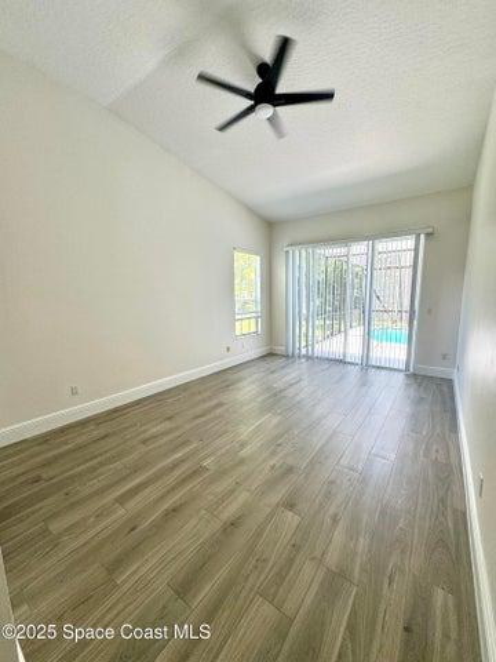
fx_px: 267
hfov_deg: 85.7
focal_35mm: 14
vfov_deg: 102.1
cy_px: 331
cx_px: 248
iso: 64
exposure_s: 1/99
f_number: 2.2
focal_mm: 2.22
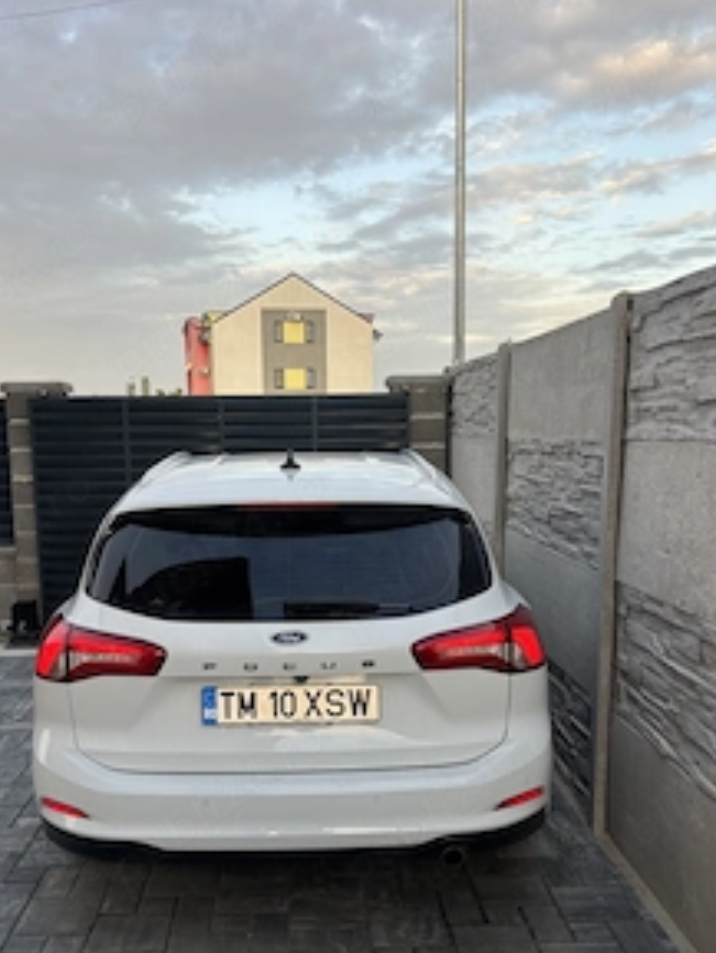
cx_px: 333
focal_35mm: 36
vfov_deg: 50.7
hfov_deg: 39.7
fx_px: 992
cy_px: 607
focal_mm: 5.96
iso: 50
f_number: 1.6
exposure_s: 1/380
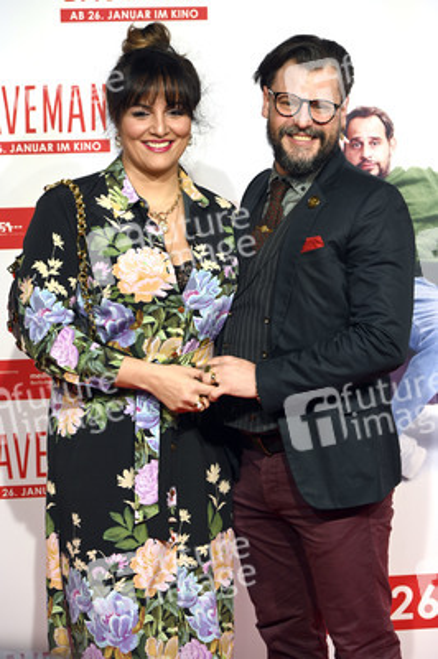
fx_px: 1919
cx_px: 219
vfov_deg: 19.5
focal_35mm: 105
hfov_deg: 13.0
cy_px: 330
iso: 1250
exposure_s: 1/160
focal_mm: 105
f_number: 6.3
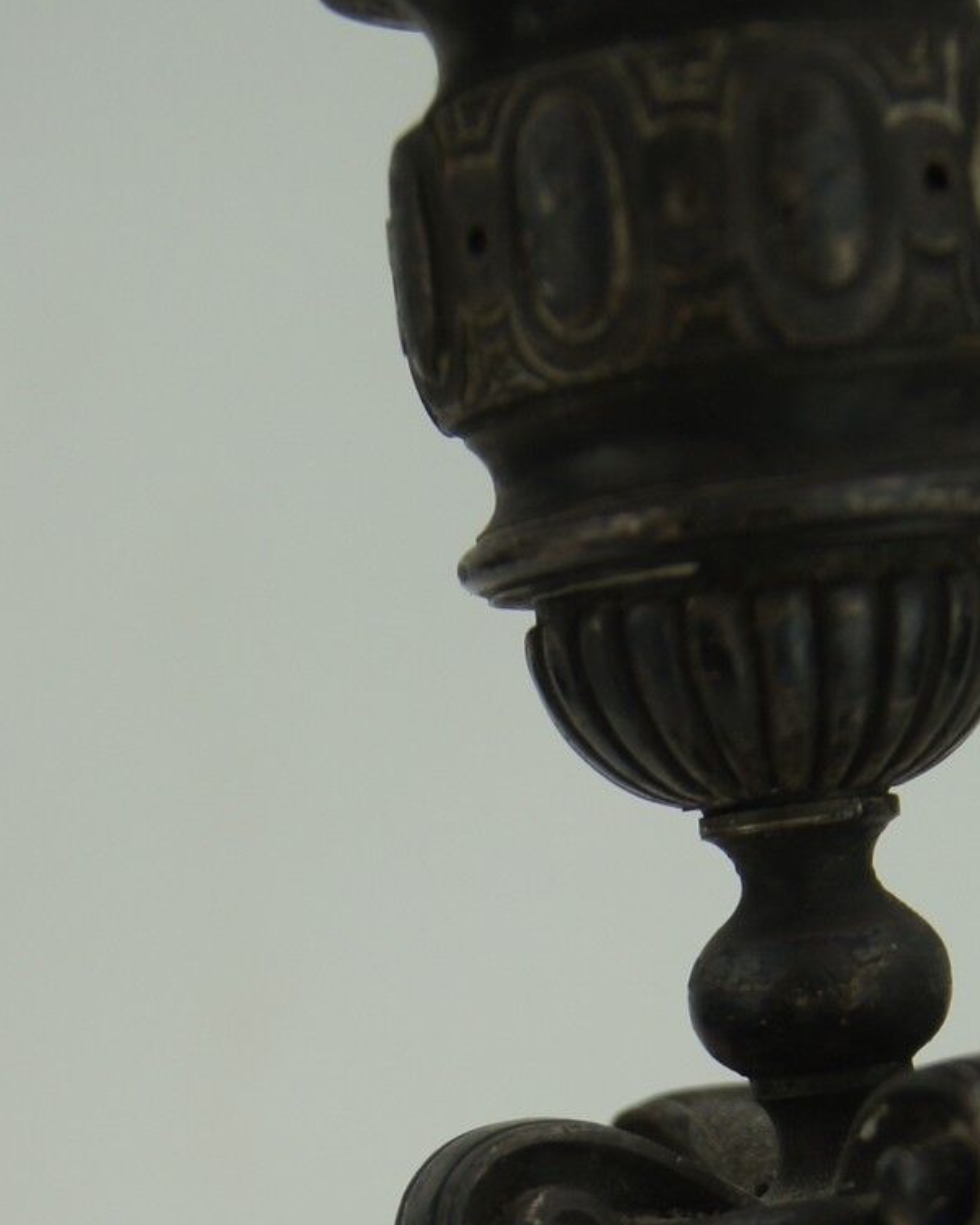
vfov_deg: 15.3
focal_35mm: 121
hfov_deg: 12.7
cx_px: 506
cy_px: 1485
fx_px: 4389
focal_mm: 30
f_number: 4.5
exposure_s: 1/160
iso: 100
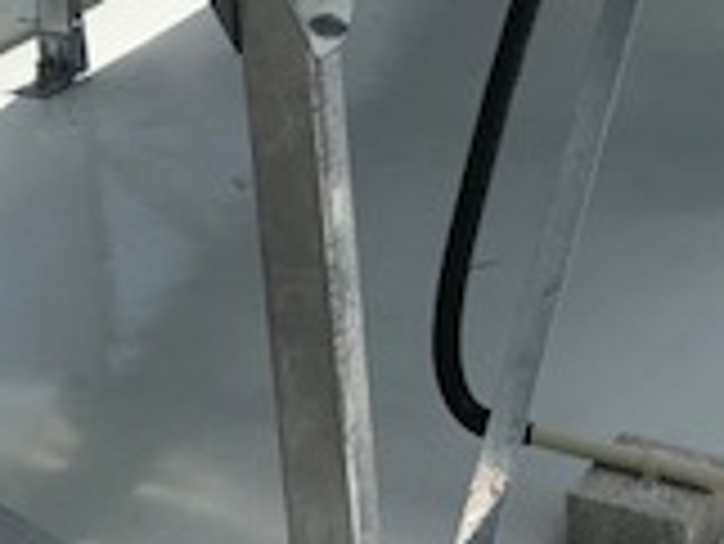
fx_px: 2323
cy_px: -9
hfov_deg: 17.7
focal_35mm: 111
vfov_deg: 13.2
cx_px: 427
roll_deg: +4.2
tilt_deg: -19.9
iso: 25
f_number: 1.8
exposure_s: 1/5051
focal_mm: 3.99
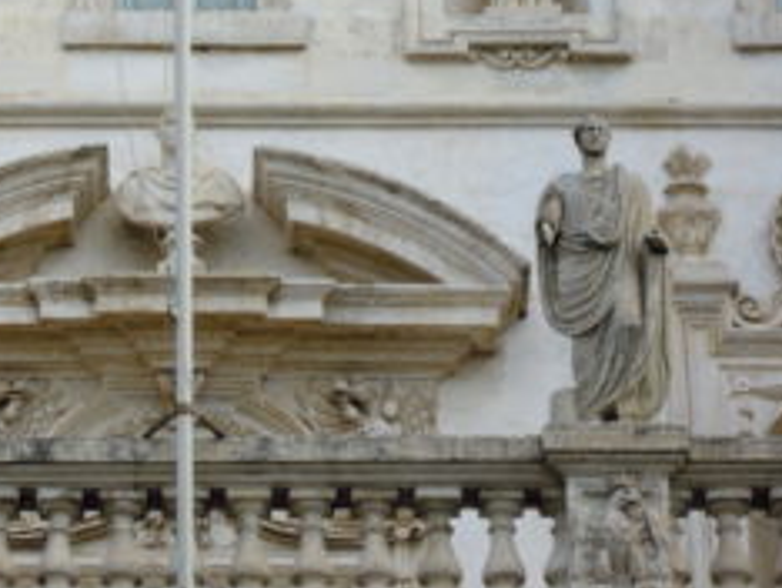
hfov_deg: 7.3
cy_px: 72
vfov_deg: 5.5
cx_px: 194
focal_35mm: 269
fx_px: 6083
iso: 100
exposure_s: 1/125
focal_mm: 22.6
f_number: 6.2
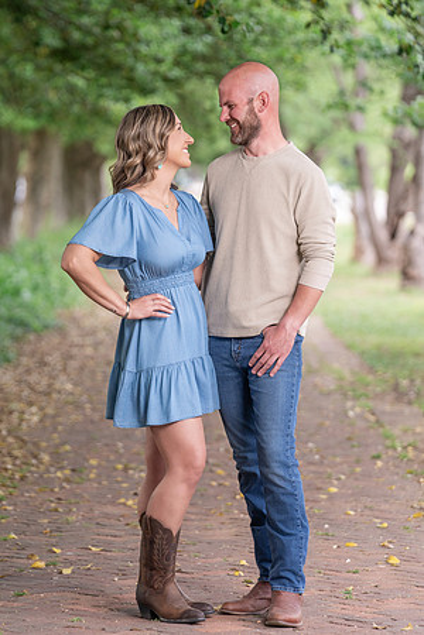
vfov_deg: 10.3
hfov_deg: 6.9
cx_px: 212
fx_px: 3533
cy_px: 318
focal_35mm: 200
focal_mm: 200
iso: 800
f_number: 4.5
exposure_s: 1/200
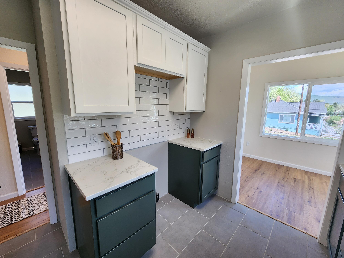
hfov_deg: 106.2
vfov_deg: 89.9
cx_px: 172
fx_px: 129
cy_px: 129
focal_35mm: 13
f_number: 2.2
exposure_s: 1/120
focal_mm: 2.2
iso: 80
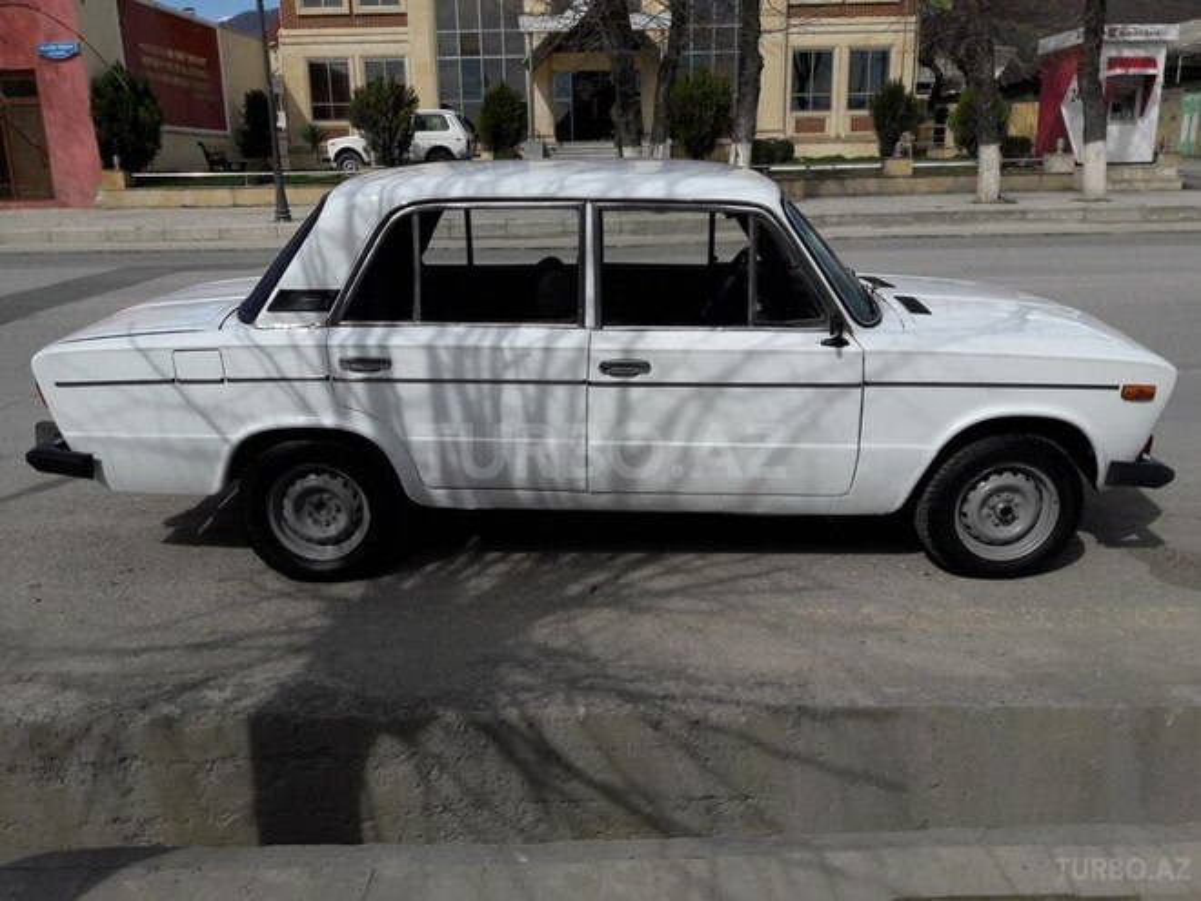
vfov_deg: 49.7
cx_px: 600
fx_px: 971
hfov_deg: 63.4
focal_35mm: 28
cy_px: 450
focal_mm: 3.7
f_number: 1.9
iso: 40
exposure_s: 1/2933
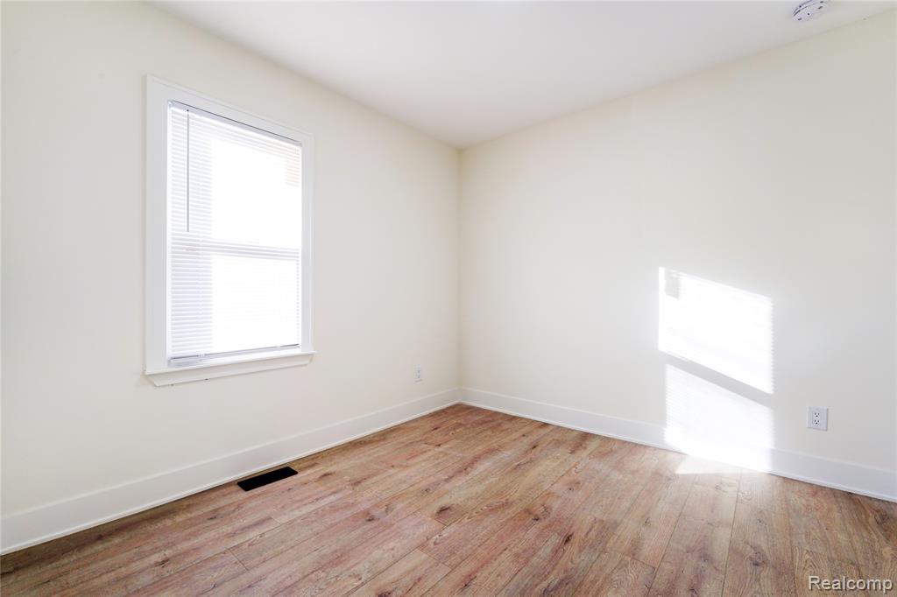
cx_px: 448
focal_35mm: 15
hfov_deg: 99.7
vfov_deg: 76.5
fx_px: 379
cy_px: 298
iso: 125
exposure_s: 1/30
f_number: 11
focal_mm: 15.2
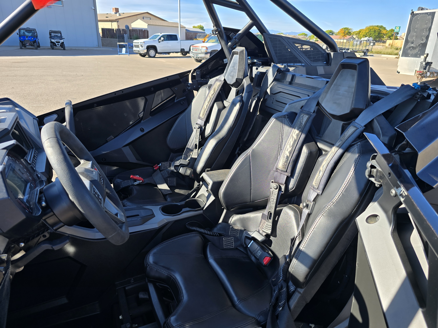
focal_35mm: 23
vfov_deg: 58.9
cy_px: 164
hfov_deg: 73.9
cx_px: 219
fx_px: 291
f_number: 1.7
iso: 12
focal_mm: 6.3
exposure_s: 1/272
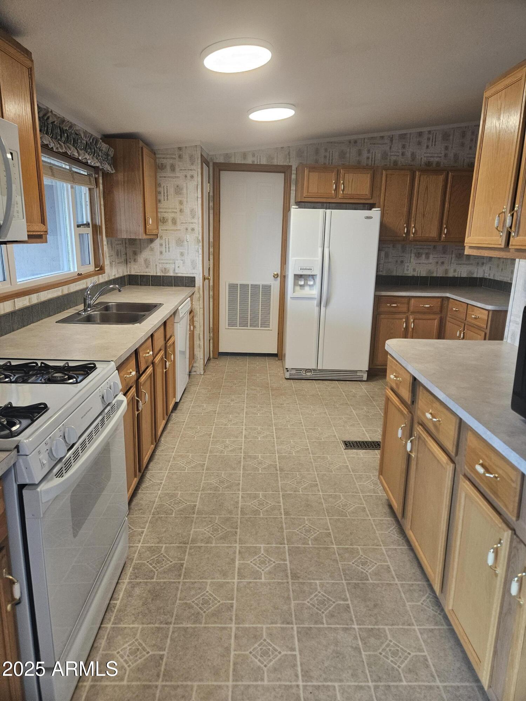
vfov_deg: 73.9
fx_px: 466
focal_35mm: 23
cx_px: 263
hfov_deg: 58.9
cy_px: 350
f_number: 1.8
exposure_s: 1/170
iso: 250
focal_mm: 5.4
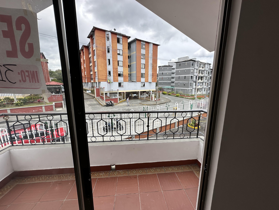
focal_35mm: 14
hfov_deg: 102.1
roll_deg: +0.0
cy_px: 105
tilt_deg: -10.1
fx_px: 113
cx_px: 140
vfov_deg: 85.7
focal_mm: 2.22
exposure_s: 1/1304
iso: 50
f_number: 2.2
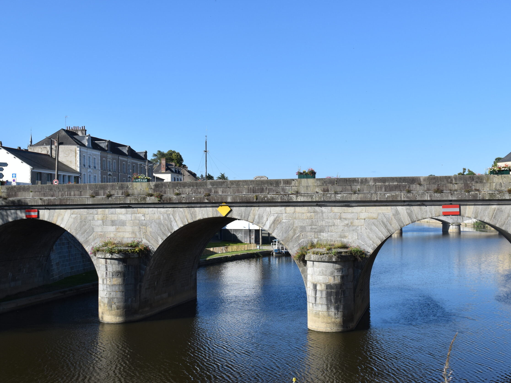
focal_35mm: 43
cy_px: 191
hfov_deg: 43.9
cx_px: 260
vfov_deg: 33.6
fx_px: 635
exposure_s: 1/400
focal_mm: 26
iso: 200
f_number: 10
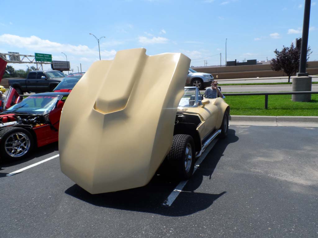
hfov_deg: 71.6
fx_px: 220
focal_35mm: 24
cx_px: 159
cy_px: 119
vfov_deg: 56.8
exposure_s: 1/750
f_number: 4.5
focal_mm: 4
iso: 80
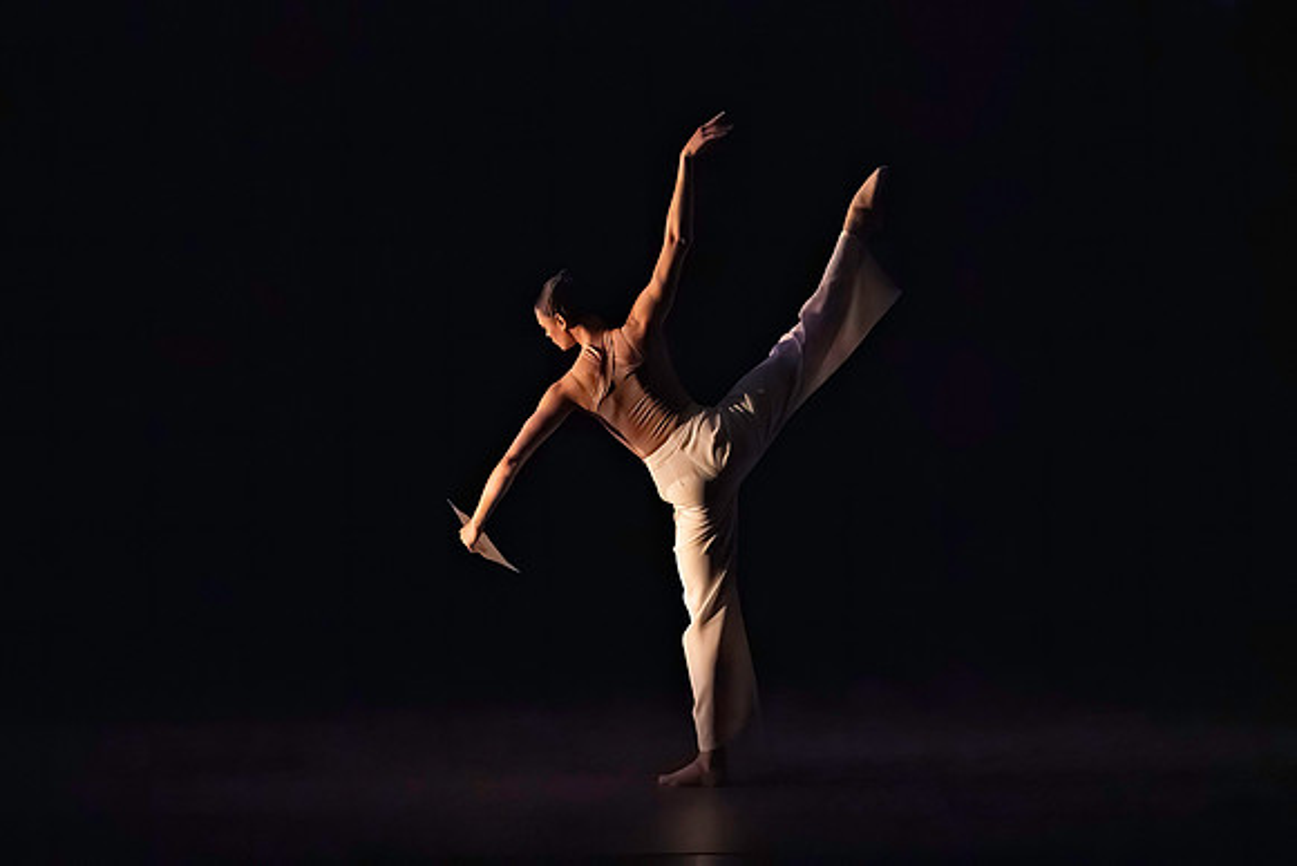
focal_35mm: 274
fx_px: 9873
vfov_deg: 5.0
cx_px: 648
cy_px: 433
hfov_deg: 7.5
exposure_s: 1/400
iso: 25600
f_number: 5.6
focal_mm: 274
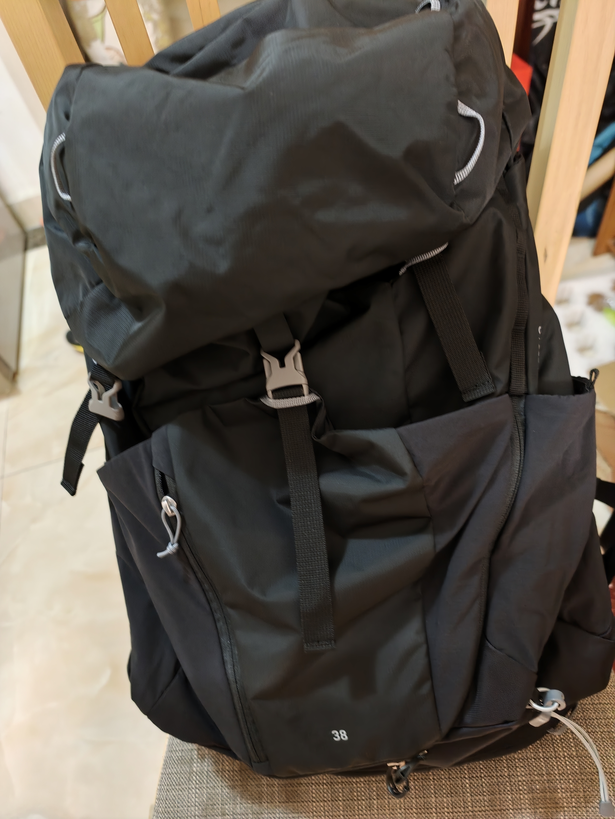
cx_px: 308
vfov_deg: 73.9
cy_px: 410
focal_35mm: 23
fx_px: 544
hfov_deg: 58.9
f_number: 1.5
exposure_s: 1/13
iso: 1600
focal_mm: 7.73
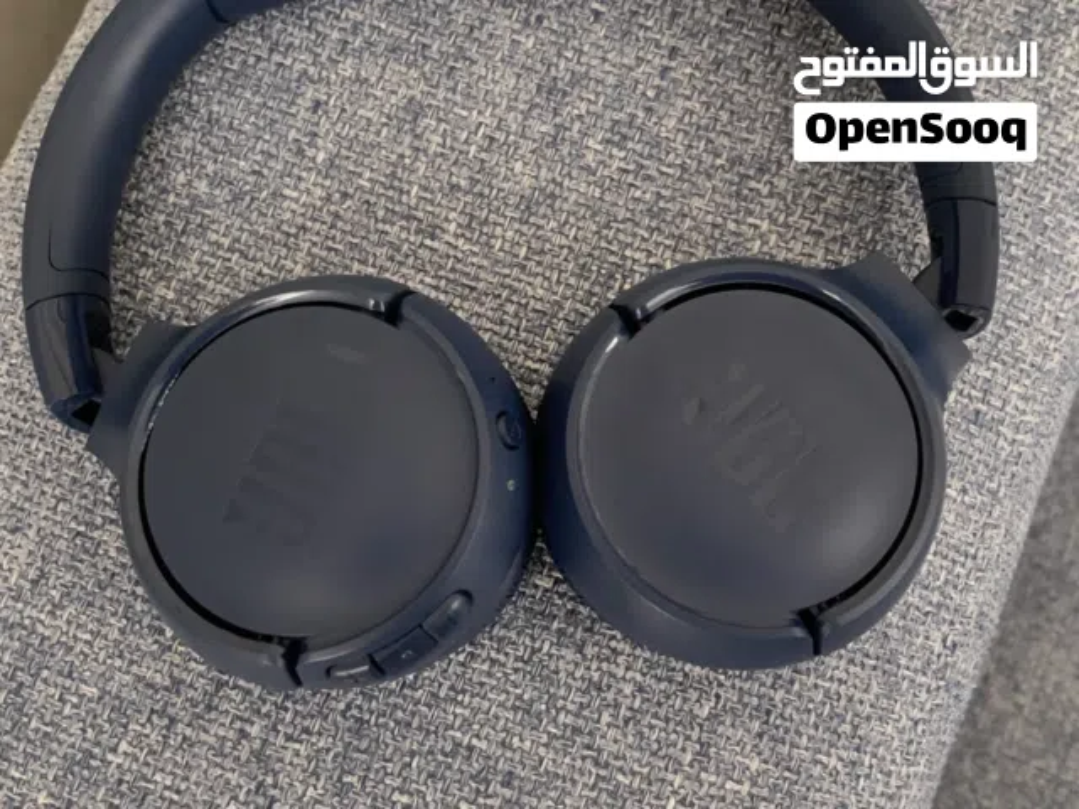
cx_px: 540
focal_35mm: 25
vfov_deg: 54.9
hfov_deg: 69.4
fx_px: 779
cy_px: 404
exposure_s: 1/29
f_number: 1.6
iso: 1000
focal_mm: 5.1
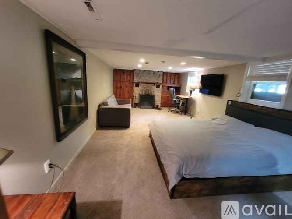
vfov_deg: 89.9
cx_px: 146
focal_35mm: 13
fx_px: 110
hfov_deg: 106.2
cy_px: 110
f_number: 2.2
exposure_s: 1/24
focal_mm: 2.2
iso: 800
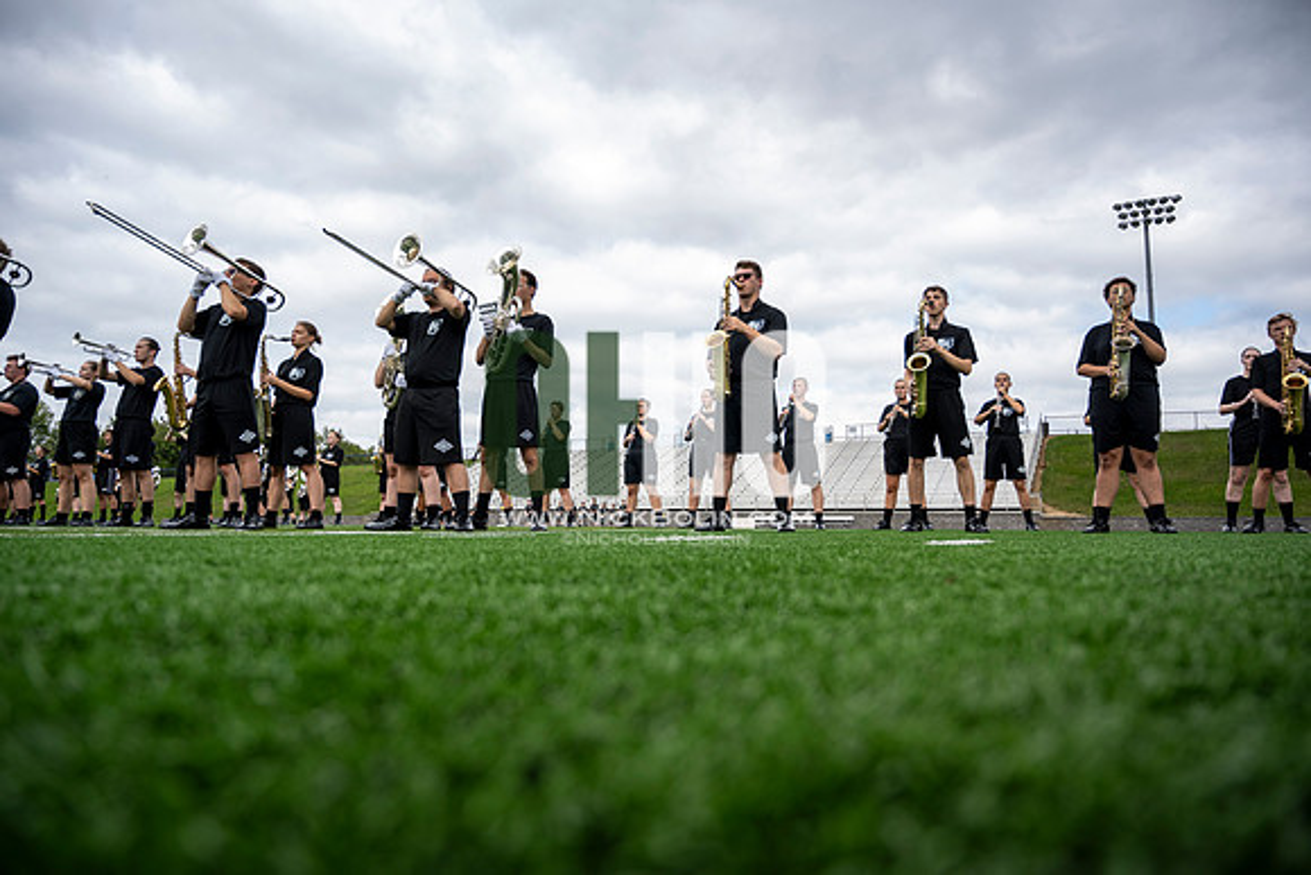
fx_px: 874
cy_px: 438
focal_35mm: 24
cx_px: 656
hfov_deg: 73.7
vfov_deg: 53.2
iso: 250
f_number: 4
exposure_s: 1/800
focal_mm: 24
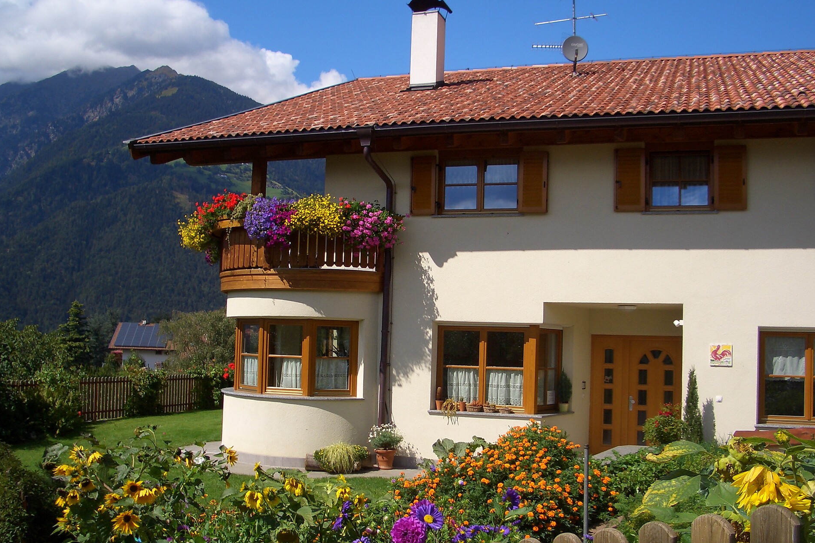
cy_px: 293
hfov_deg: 51.9
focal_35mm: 37
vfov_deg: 35.9
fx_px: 838
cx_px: 409
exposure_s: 1/640
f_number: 4.3
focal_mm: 5.8
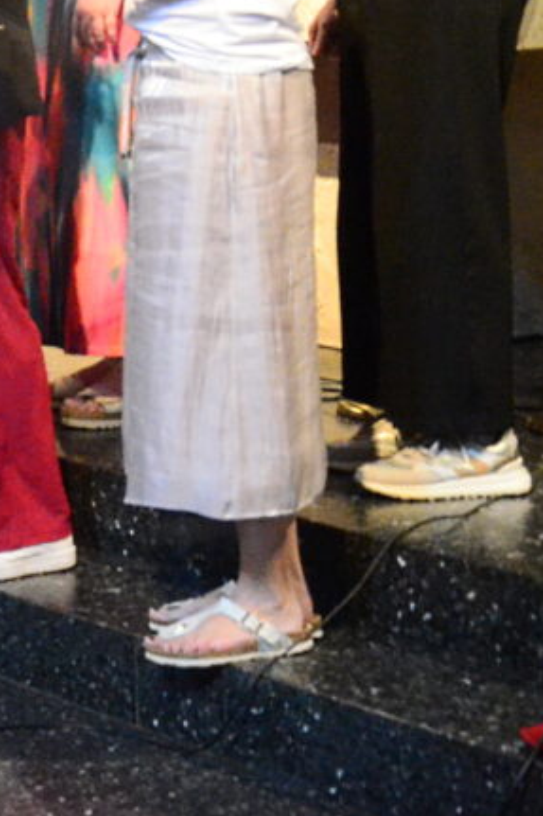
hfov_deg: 10.1
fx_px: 2830
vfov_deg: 16.2
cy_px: 101
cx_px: -543
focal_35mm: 125
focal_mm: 30
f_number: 4.2
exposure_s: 1/60
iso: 6400
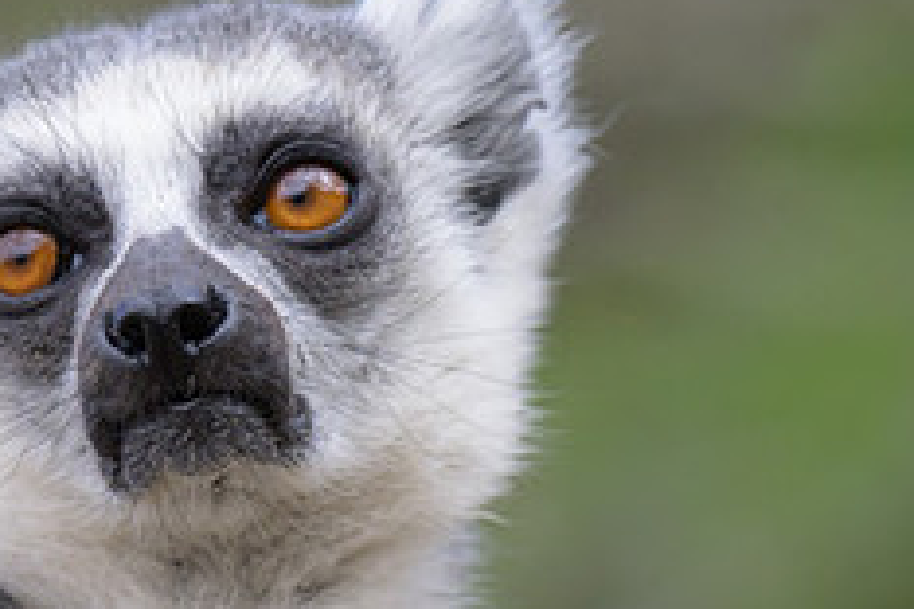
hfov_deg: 4.2
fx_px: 12592
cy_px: 414
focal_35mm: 496
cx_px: 82
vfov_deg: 2.8
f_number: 7.1
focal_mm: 200
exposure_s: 1/1250
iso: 1250
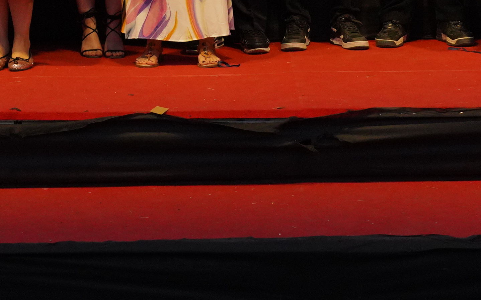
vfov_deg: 7.1
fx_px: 2320
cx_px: 43
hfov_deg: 11.8
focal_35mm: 177
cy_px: -368
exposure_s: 1/250
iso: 1600
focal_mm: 40
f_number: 5
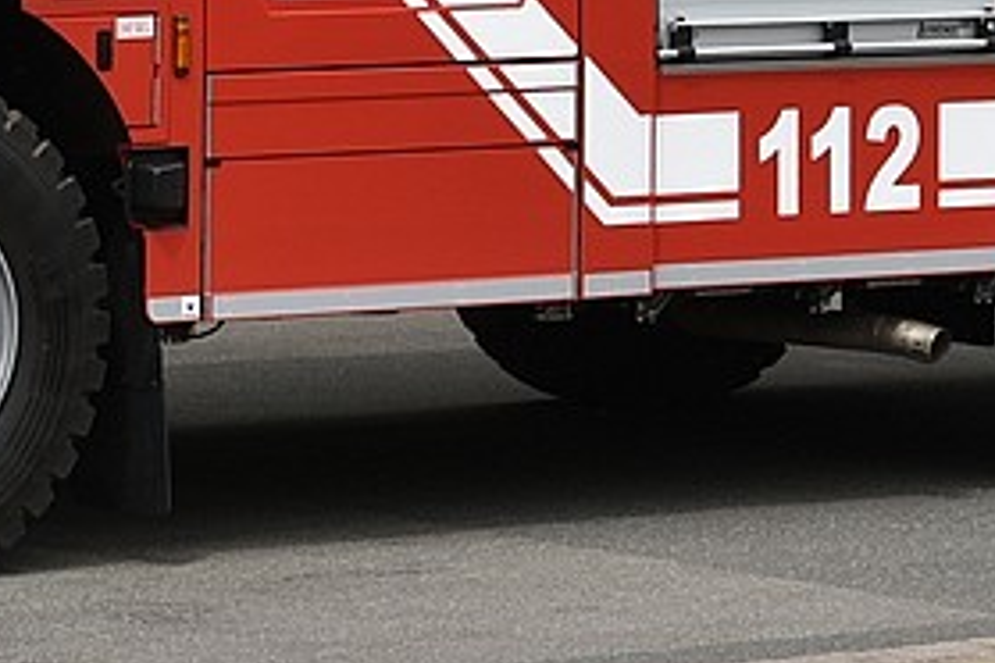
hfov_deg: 7.5
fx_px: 7572
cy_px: -250
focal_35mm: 274
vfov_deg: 5.0
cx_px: 300
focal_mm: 85
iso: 200
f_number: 9
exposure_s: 1/320
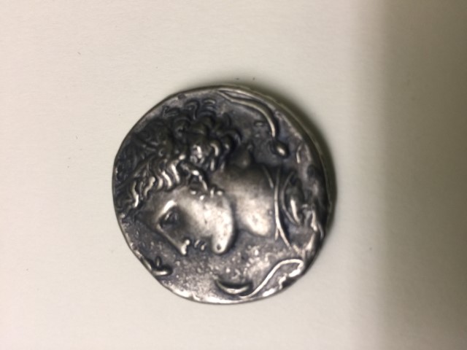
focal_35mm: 29
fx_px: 391
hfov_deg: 61.7
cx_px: 234
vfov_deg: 48.2
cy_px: 175
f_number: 2.2
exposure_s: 1/30
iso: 50
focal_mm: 4.15
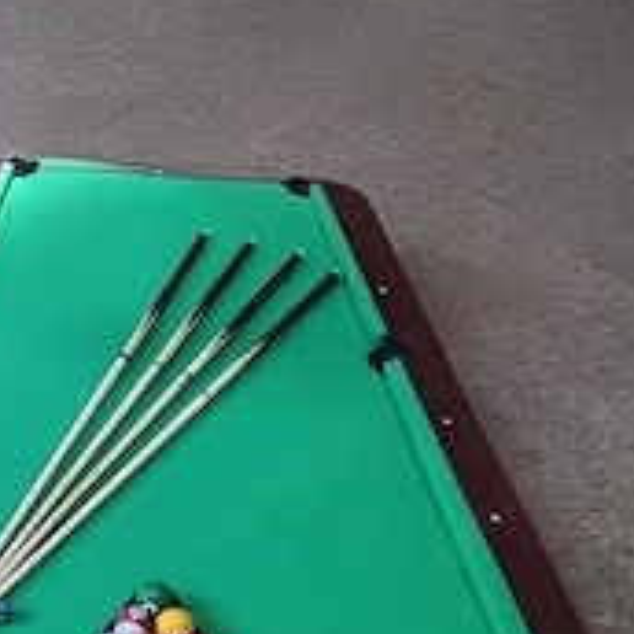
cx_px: 155
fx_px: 725
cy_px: 538
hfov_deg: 45.5
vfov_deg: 44.1
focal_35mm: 35
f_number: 2.2
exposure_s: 1/33.3
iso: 411
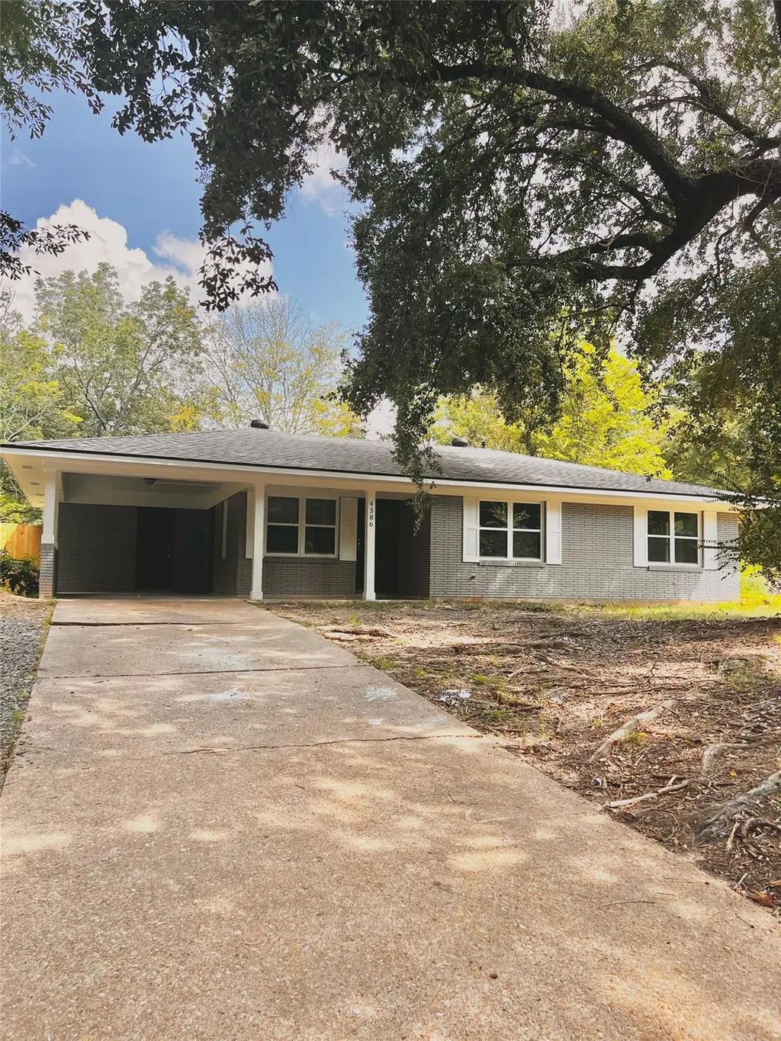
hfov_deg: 53.1
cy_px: 520
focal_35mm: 26
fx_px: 782
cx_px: 390
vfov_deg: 67.3
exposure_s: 1/859
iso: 50
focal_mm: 5.7
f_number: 1.5
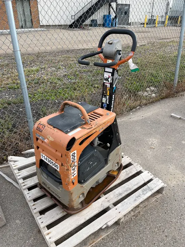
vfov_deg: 67.3
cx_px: 92
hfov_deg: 53.1
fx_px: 185
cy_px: 124
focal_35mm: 26
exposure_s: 1/718
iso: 50
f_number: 1.6
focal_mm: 5.1
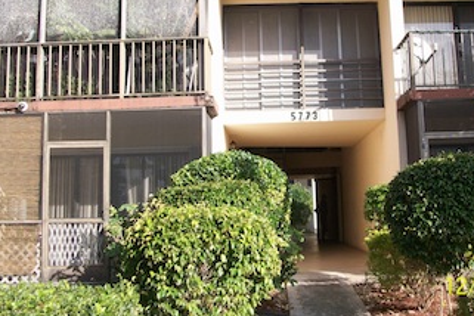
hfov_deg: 44.2
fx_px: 579
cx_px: 292
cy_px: 118
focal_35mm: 44
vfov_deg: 30.4
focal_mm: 5.7
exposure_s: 1/444
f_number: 2.8
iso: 64
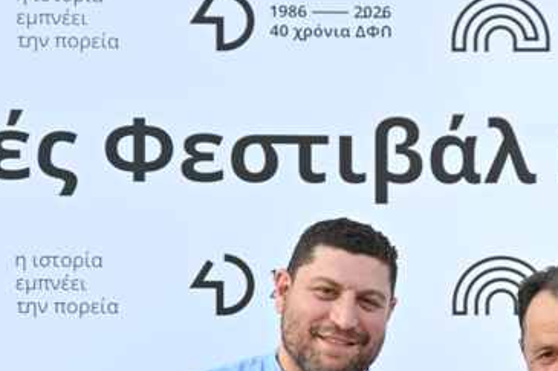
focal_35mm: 174
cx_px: 433
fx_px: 2696
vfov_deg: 7.8
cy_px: 411
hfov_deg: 11.8
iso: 63
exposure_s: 1/100
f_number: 2.8
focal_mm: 62
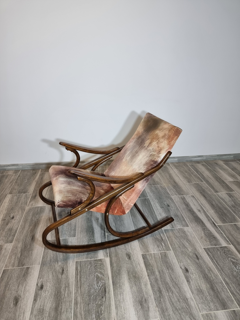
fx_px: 222
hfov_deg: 56.8
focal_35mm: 24
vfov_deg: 71.6
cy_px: 160
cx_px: 120
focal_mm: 6.7
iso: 100
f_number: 1.8
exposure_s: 1/100
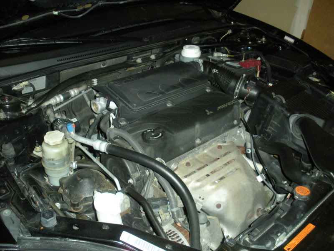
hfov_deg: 51.4
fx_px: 347
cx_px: 167
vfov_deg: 39.7
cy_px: 126
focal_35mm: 36
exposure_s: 1/60
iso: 277
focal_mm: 6.3
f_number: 3.5
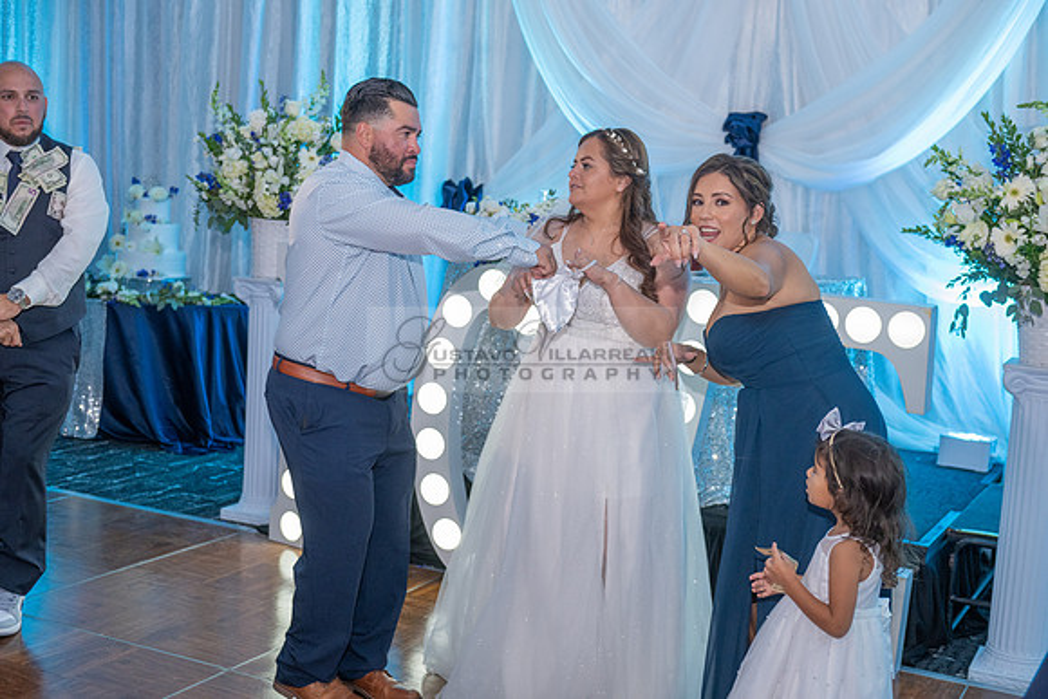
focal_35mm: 48
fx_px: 1398
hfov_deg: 41.1
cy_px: 350
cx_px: 524
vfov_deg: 28.1
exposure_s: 1/160
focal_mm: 48
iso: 1600
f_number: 3.5
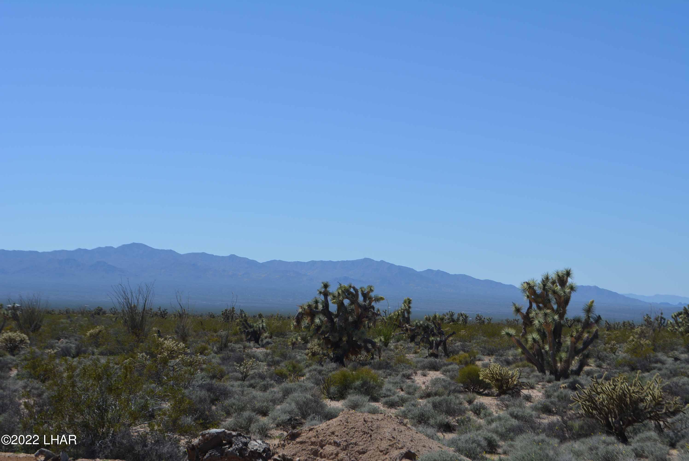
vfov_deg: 22.7
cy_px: 230
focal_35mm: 60
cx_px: 344
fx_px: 1149
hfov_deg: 33.4
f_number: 10
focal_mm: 40
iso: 100
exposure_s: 1/400
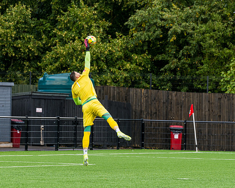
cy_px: 93
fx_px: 1884
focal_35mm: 271
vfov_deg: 5.7
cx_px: 109
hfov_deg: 7.1
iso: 200
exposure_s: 1/400
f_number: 5
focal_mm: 135
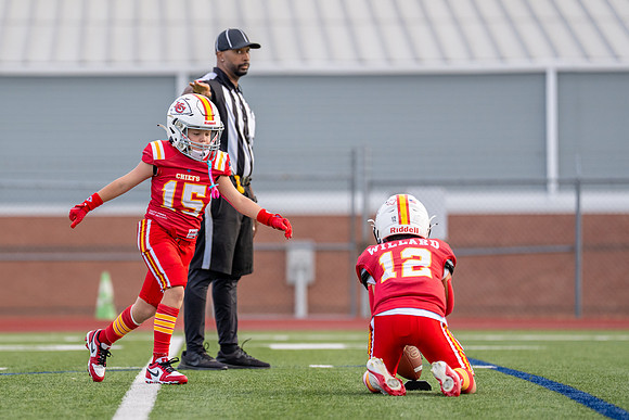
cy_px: 209
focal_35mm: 327
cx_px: 162
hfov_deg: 6.3
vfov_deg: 4.2
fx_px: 5718
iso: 400
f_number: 2.8
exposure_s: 1/2500
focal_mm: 200
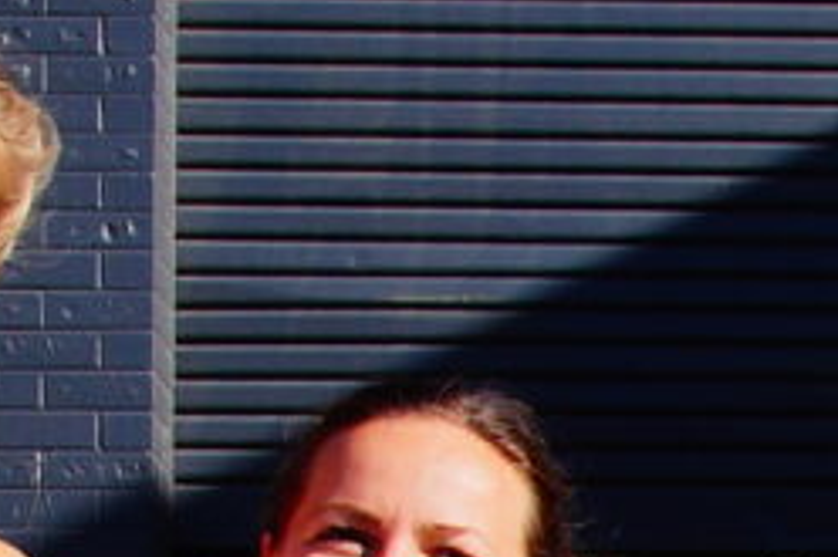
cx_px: 1598
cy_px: 1303
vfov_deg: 5.2
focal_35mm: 256
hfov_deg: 7.7
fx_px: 5955
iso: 100
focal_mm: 22
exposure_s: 1/320
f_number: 8
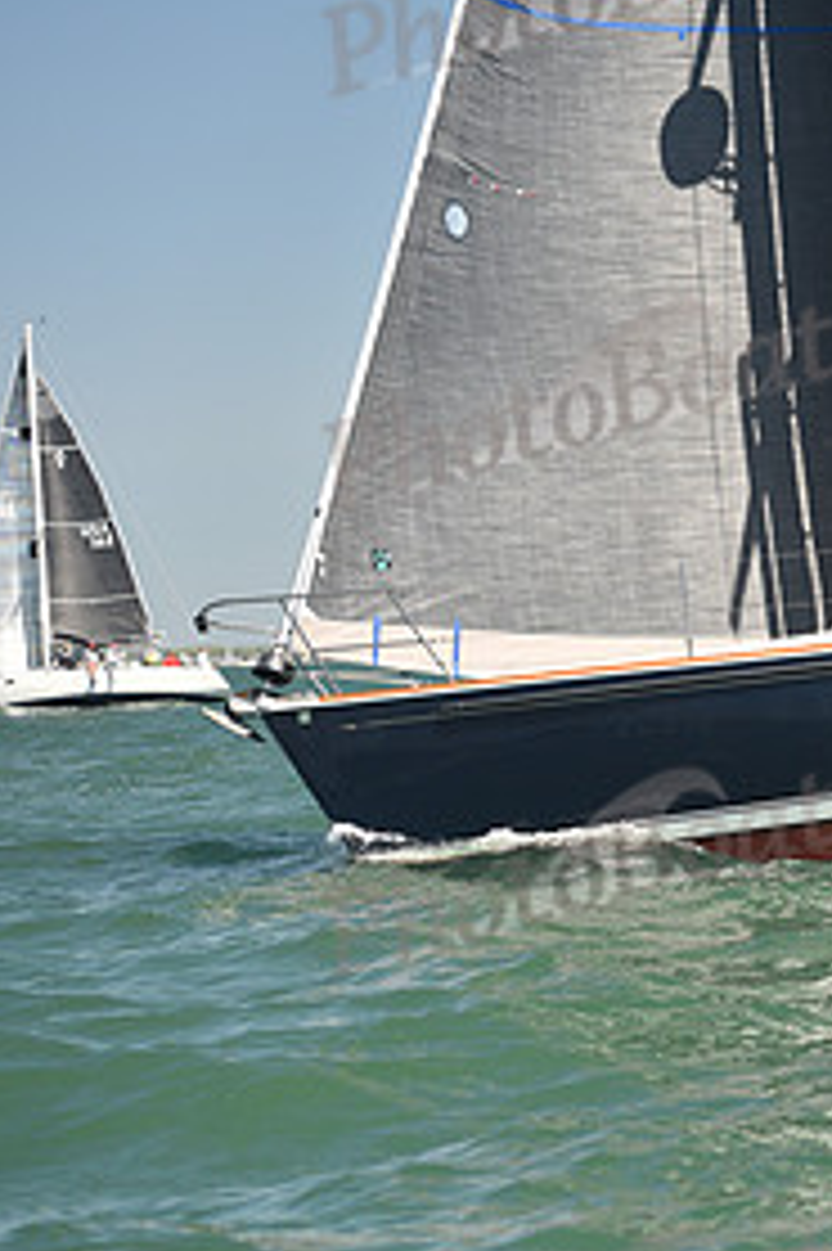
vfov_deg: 14.1
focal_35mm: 146
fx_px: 5067
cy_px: 565
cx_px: 1192
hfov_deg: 9.2
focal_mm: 70
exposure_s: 1/800
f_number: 4
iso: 250
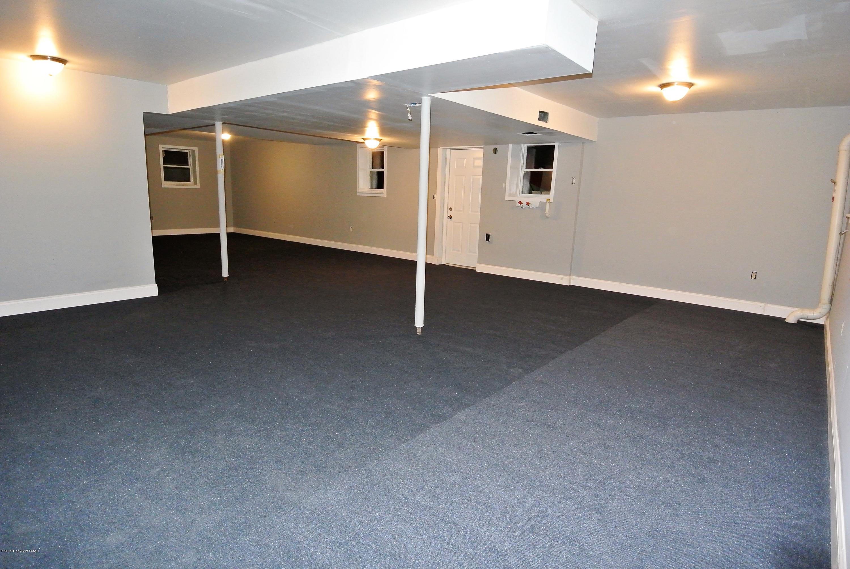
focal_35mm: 19
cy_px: 284
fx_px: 449
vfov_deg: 64.7
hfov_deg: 86.8
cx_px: 425
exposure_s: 1/60
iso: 800
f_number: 3.8
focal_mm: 7.3
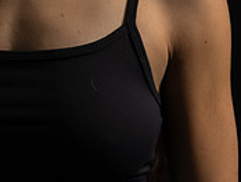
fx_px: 2377
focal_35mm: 341
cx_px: 181
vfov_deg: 4.3
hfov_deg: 5.8
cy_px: -169
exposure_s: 1/200
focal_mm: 75
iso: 400
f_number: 6.3
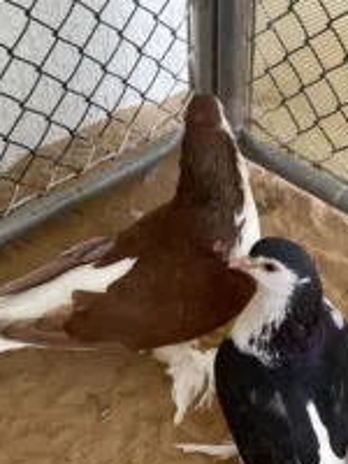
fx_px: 697
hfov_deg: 27.9
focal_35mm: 52
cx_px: 227
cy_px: 348
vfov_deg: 36.0
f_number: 1.8
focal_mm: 4.25
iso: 50
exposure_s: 1/121
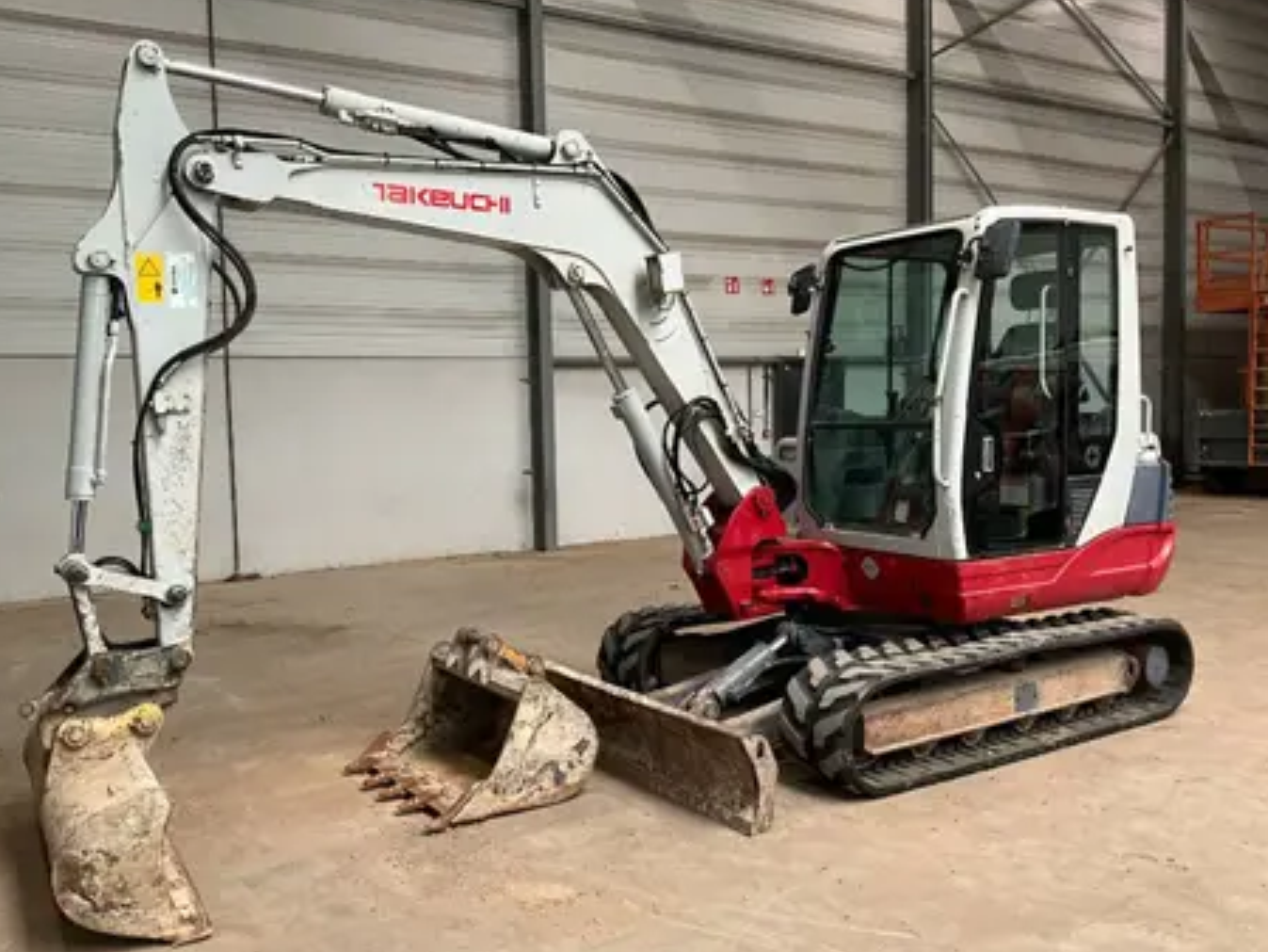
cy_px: 489
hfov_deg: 58.3
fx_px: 1136
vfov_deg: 45.5
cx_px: 593
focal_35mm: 31
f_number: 1.8
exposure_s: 1/84
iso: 64
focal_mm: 3
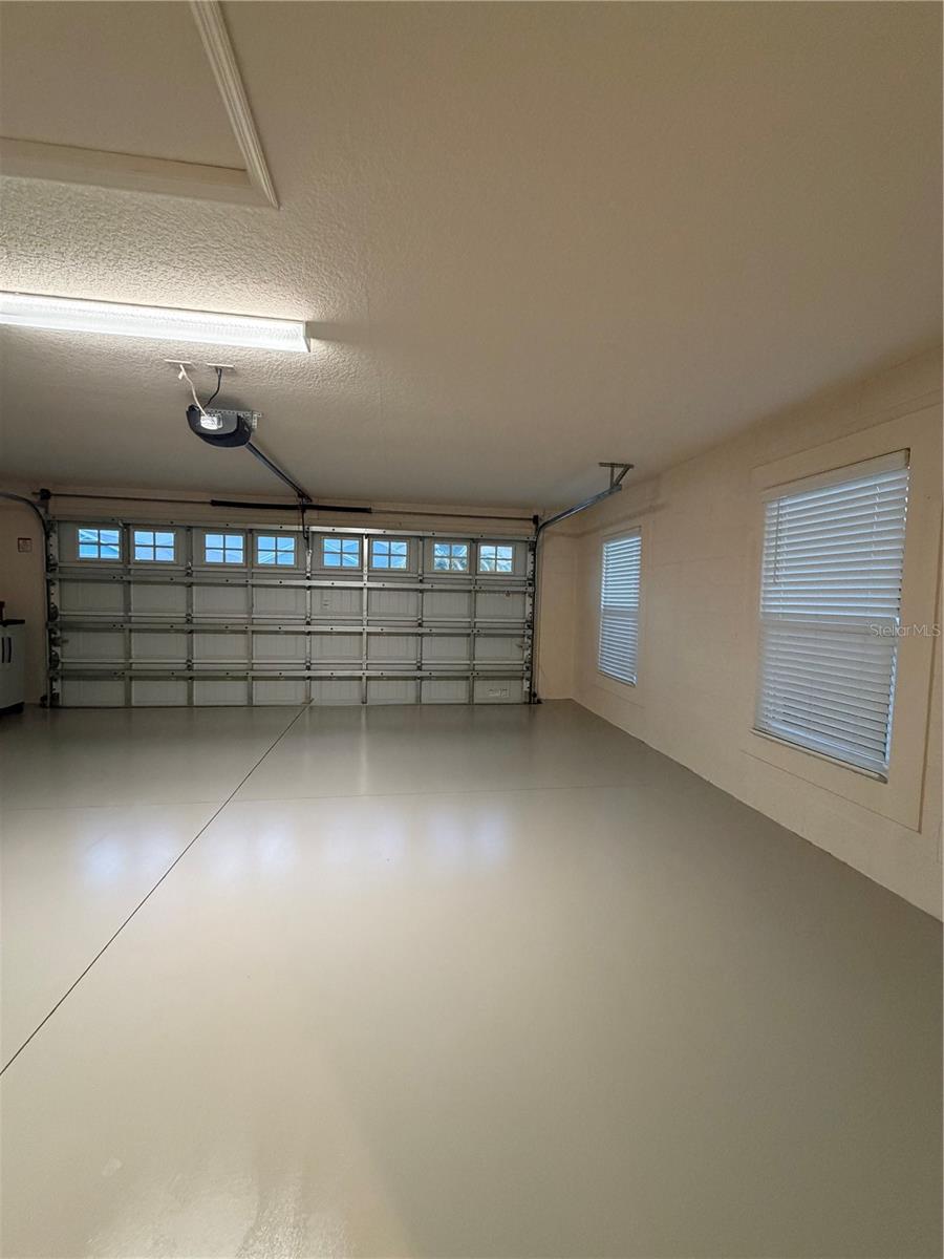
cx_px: 472
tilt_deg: -3.4
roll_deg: -0.5
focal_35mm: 14
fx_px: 509
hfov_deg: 85.7
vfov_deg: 102.1
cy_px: 630
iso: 400
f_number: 2.2
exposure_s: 1/60
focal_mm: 2.22
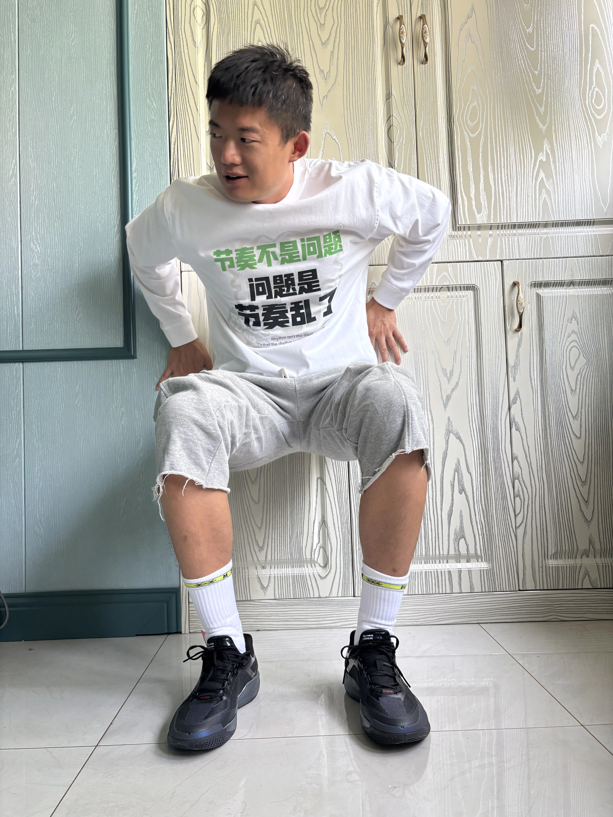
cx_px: 306
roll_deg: +1.5
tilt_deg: +2.5
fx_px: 614
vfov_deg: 67.3
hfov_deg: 53.1
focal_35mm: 26
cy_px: 408
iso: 125
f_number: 1.6
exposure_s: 1/100
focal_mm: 5.96
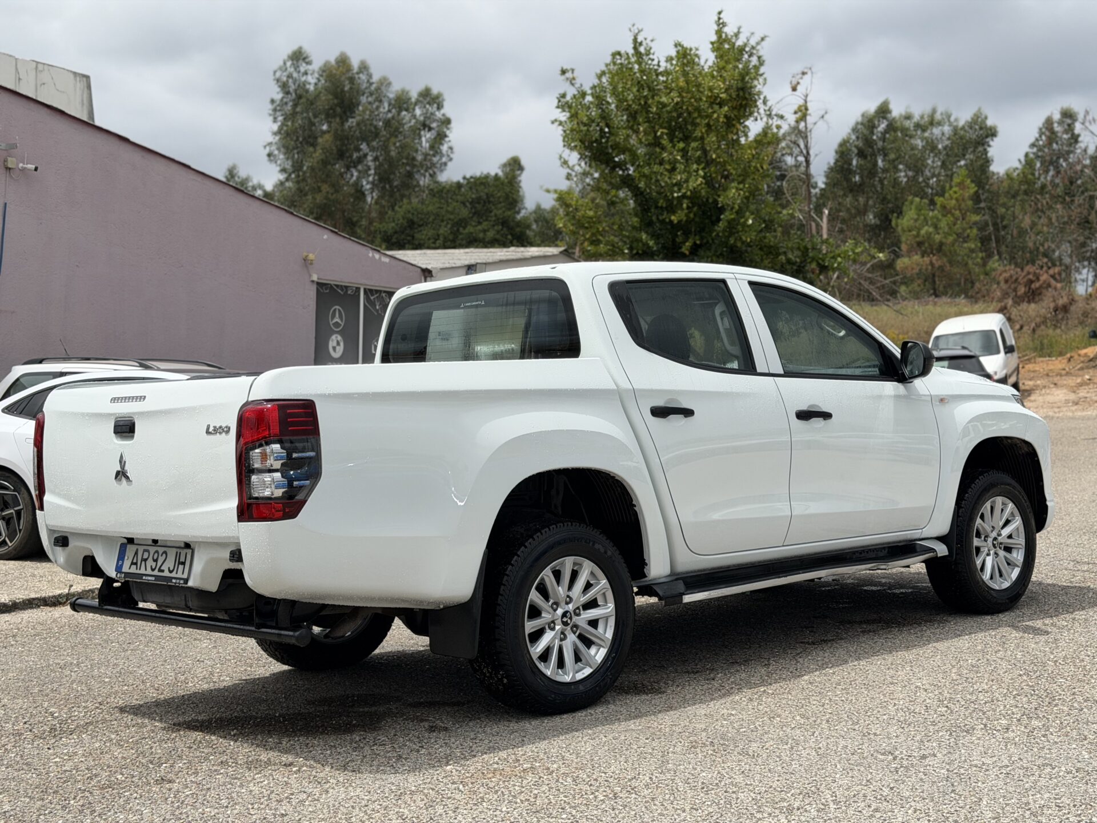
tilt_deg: -0.8
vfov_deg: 30.3
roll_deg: -2.0
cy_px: 412
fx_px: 1521
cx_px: 548
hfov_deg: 39.7
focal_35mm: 48
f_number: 1.78
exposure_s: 1/7874
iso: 64
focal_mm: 6.76
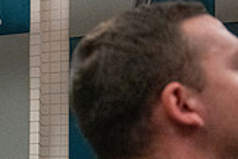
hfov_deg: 19.6
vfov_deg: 15.3
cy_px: 195
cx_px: -147
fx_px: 569
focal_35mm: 86
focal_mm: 24
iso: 10000
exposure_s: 1/500
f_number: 4
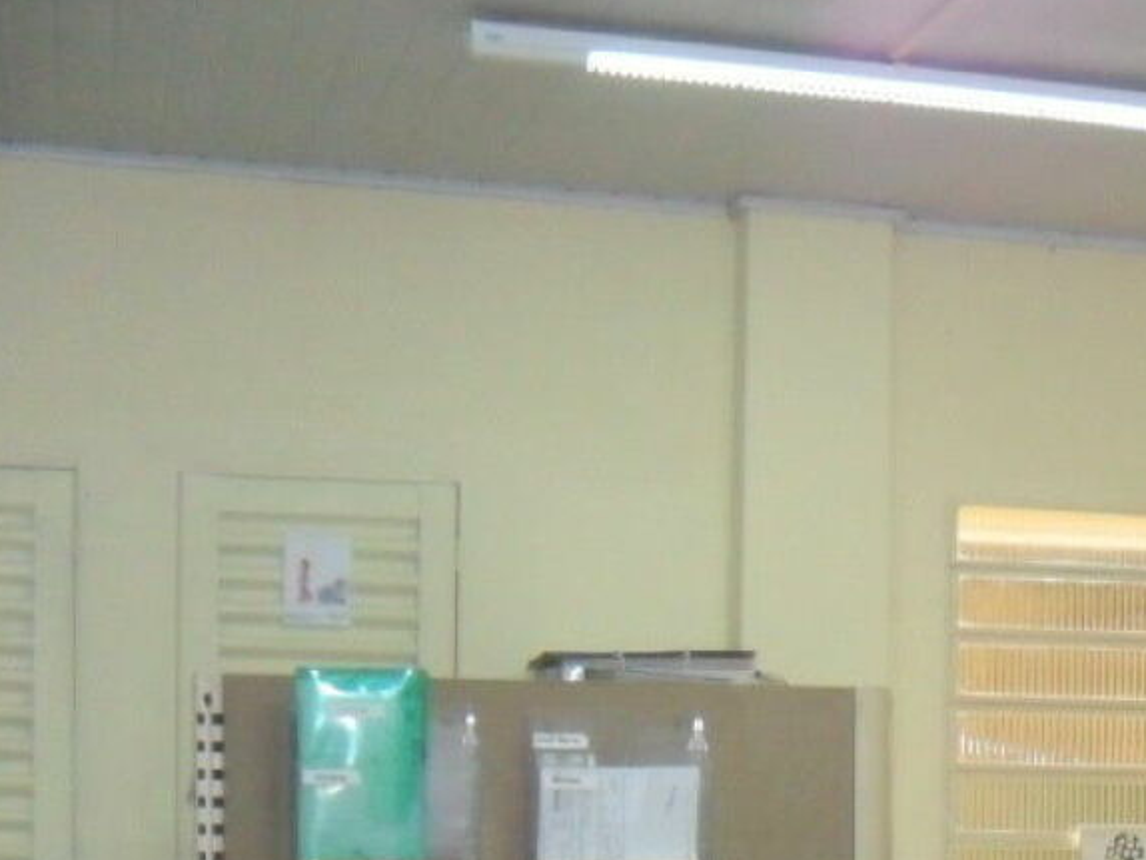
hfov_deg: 24.1
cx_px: 1104
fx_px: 2583
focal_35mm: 78
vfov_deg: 18.2
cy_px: 950
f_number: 3
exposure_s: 1/45
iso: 320
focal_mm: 6.3
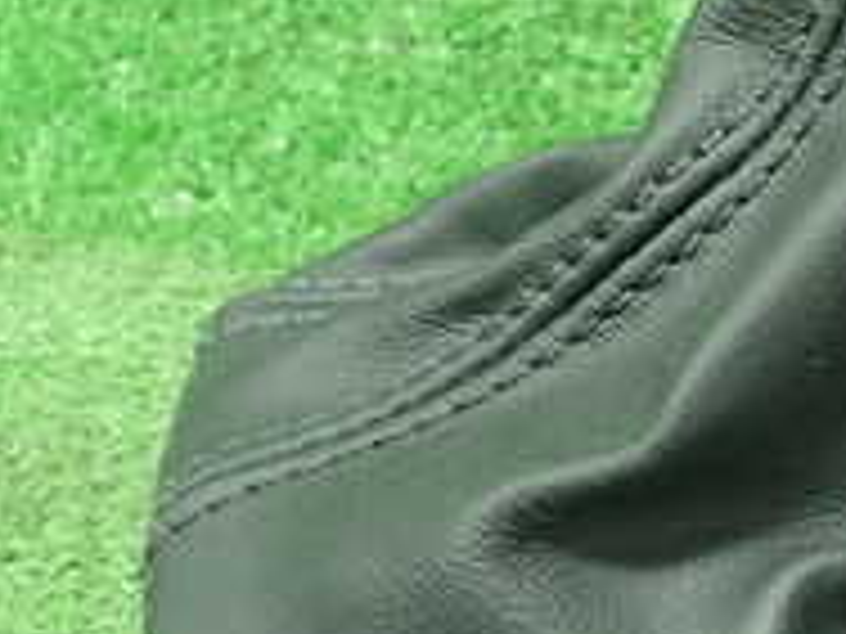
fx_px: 2346
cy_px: 238
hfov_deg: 19.7
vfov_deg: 15.4
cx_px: 896
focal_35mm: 96
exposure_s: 1/125
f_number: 2.3
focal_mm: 5.5
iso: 640
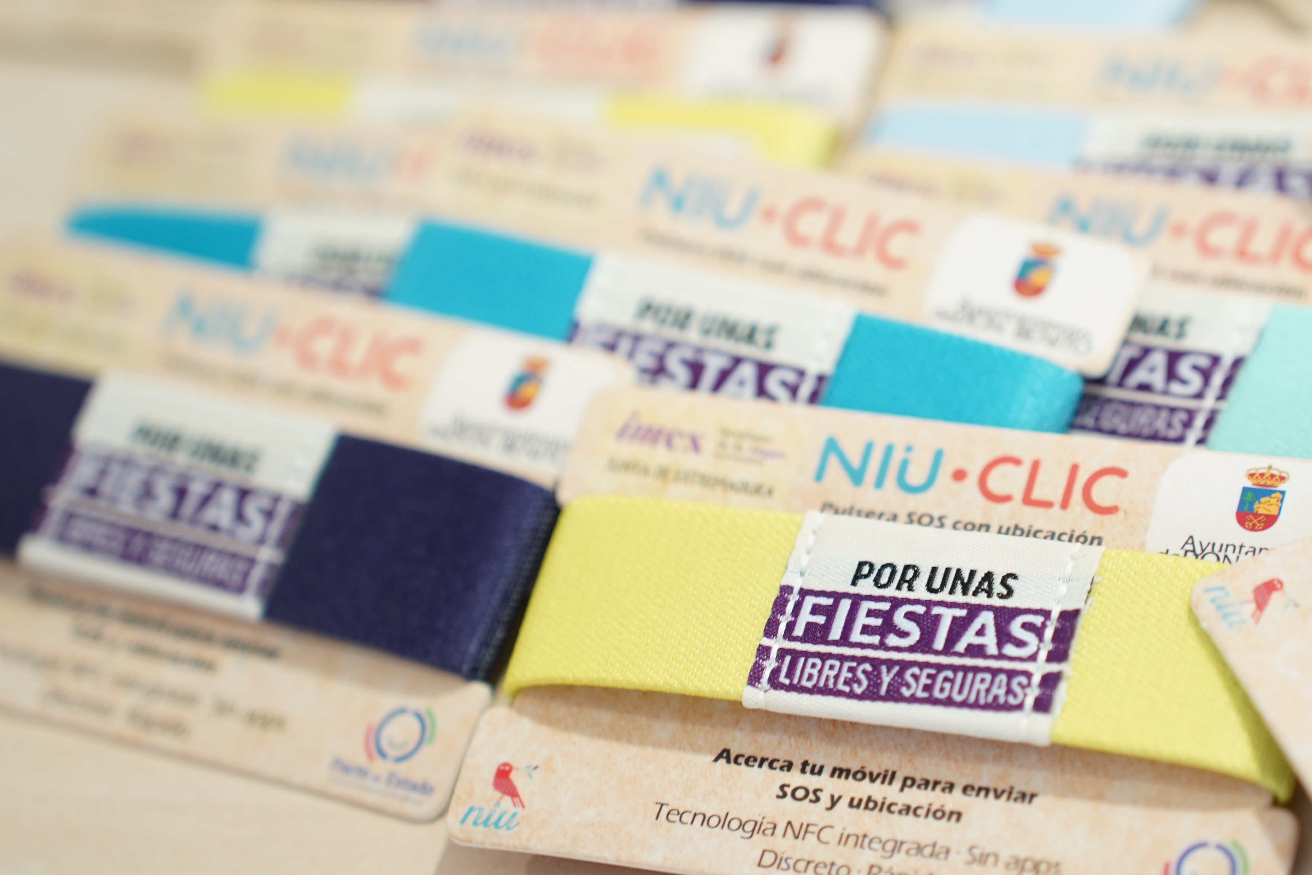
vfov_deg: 12.4
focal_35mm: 110
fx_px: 4008
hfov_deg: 18.5
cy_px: 524
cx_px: 920
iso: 800
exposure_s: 1/40
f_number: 2.8
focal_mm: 75
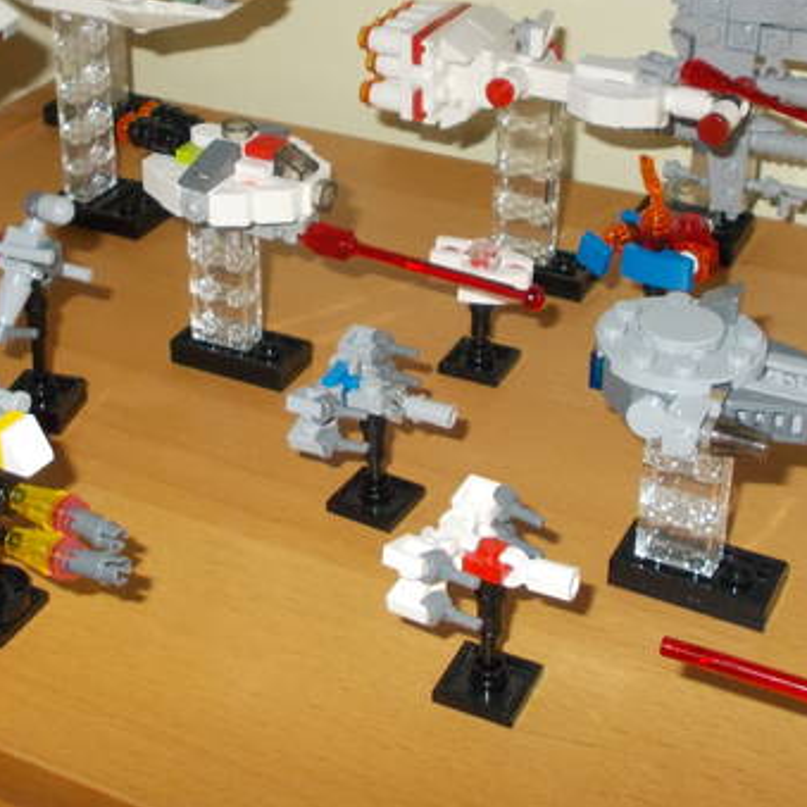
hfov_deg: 28.1
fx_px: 1609
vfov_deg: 27.8
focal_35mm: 61
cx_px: 324
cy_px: 201
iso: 200
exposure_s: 1/25
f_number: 3.2
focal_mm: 4.6
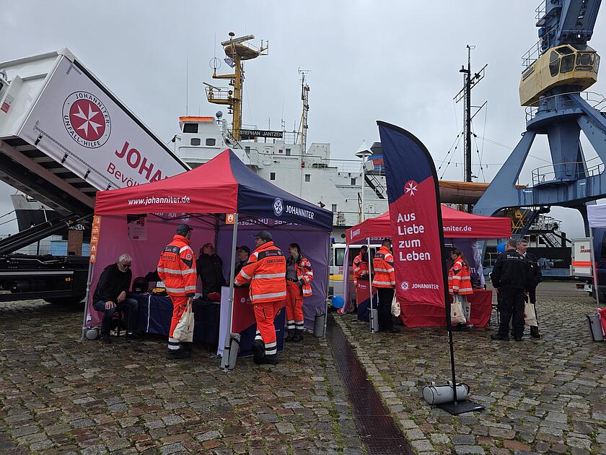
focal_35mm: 23
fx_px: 403
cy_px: 228
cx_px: 303
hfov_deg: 73.9
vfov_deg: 58.9
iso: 80
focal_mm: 6.3
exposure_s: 1/2945
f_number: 1.7
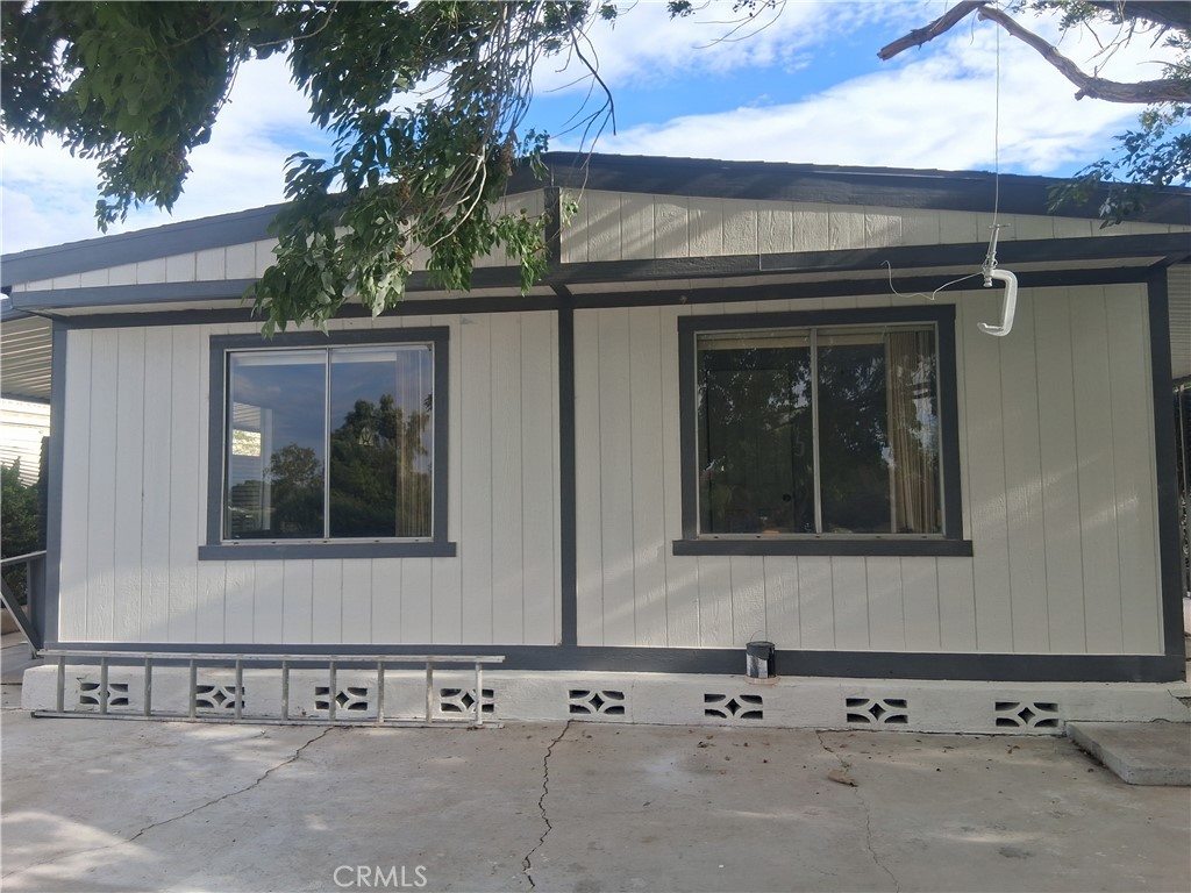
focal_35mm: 26
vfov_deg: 53.1
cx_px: 596
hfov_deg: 67.3
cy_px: 446
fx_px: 895
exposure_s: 1/327
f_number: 1.8
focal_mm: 3.98
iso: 25
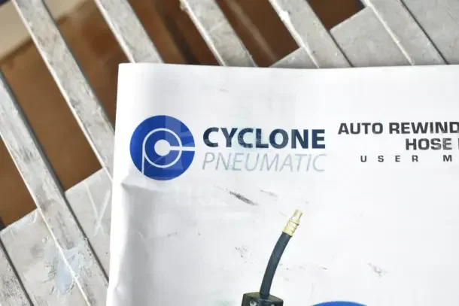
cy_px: 153
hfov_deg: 33.4
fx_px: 765
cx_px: 230
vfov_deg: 22.6
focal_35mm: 60
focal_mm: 40
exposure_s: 1/60
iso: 640
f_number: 4.8
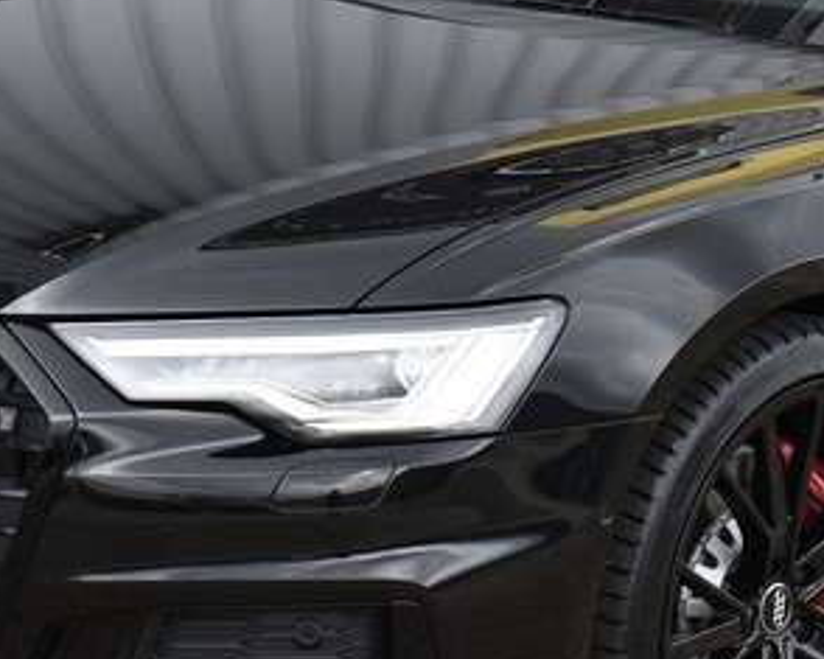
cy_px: 62
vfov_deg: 7.9
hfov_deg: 9.8
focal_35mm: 196
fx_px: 4778
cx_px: 740
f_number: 7.1
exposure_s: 1/200
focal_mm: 40
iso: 400
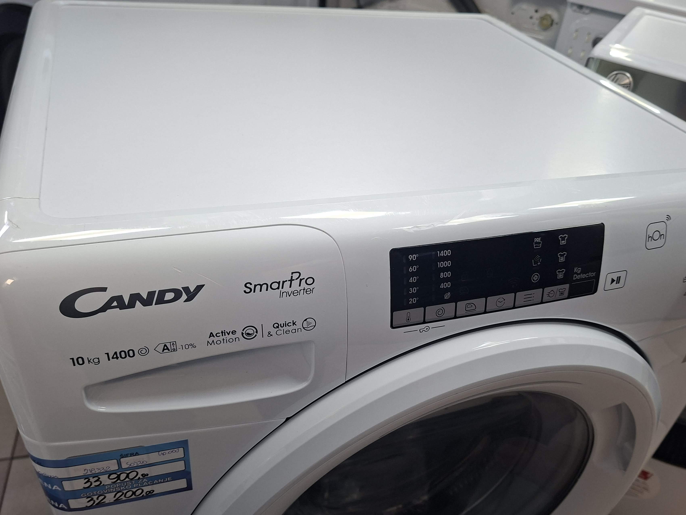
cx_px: 387
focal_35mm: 27
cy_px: 295
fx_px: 535
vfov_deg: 51.2
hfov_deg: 65.1
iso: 200
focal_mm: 5.54
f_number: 1.8
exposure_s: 1/50
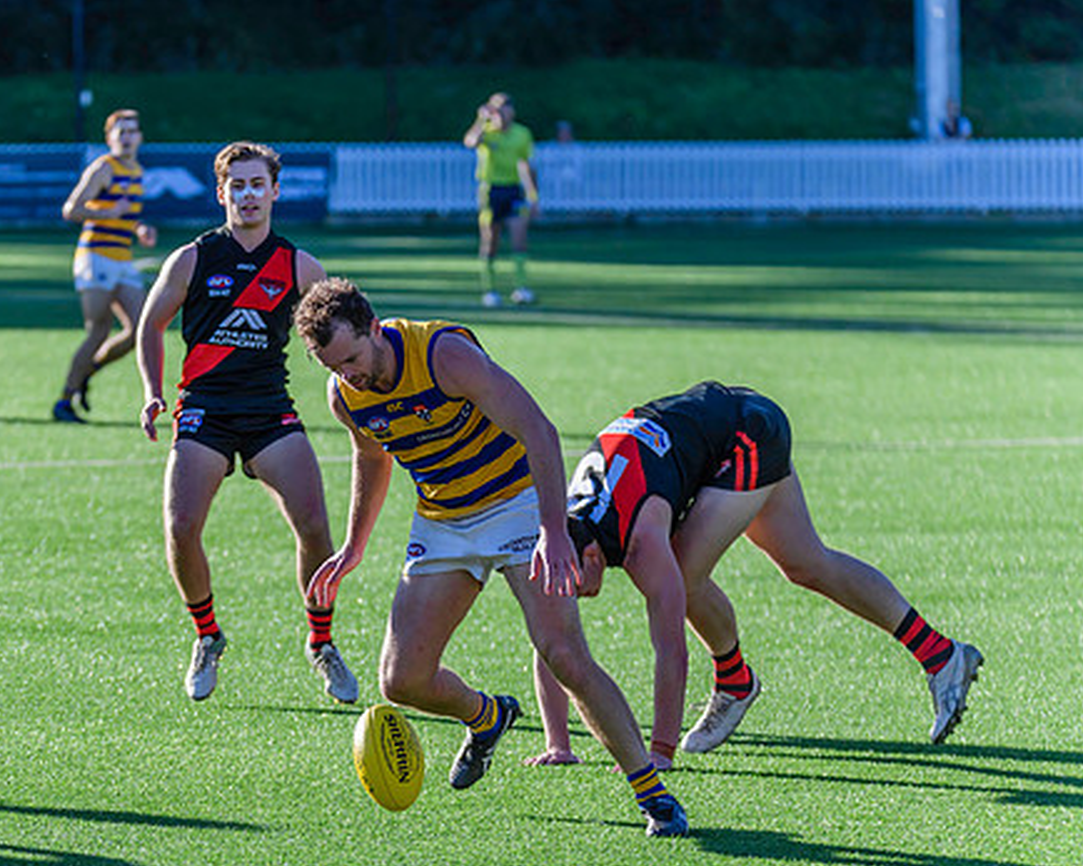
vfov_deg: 5.1
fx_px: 9774
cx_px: 392
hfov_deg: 6.3
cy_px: 480
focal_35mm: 305
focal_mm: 240
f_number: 5.6
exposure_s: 1/2000
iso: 800
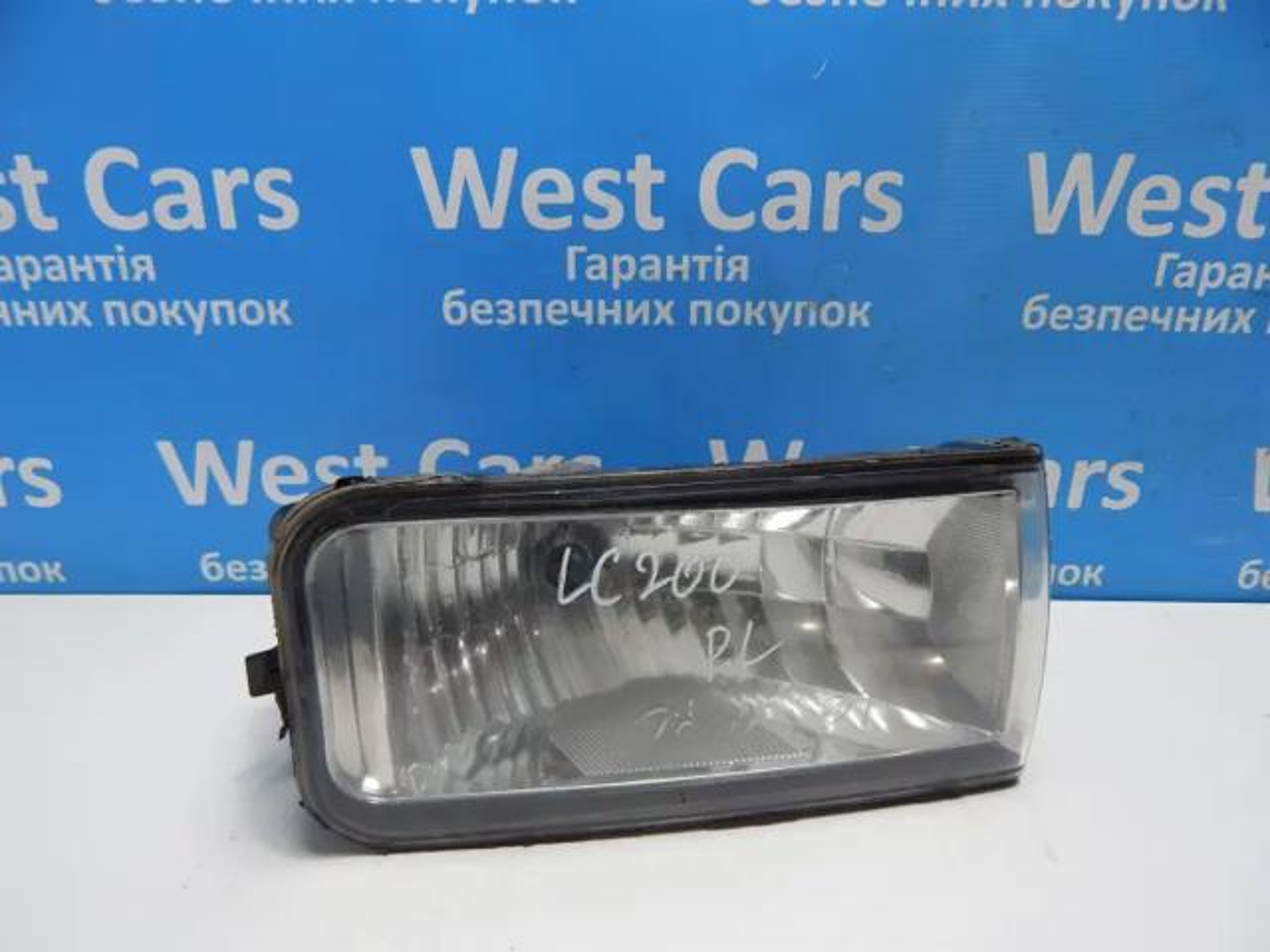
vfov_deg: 58.9
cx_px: 635
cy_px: 476
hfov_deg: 73.9
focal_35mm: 23
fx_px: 844
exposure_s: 1/50
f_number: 3
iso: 125
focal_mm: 4
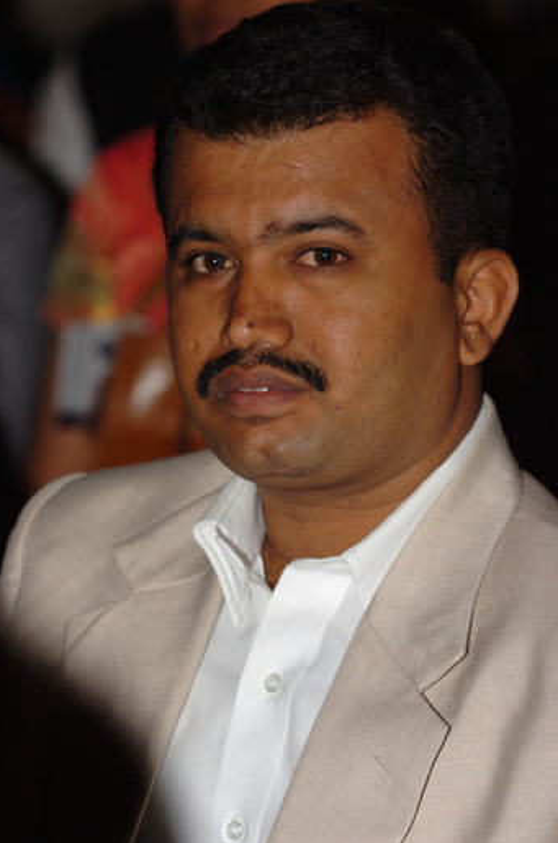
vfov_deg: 9.1
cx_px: 268
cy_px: 358
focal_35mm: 227
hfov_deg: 6.0
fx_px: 5302
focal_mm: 130
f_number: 5.6
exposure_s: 1/30
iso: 400
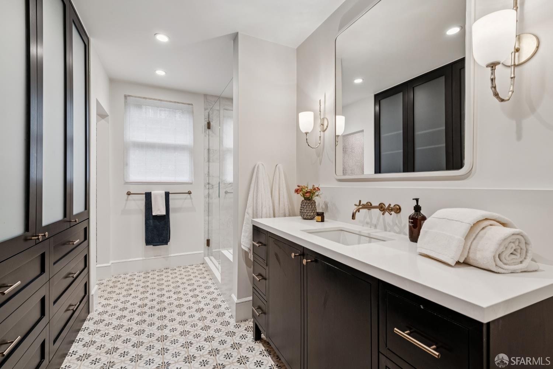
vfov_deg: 73.7
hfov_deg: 96.7
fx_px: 246
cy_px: 184
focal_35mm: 16
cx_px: 276
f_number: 11
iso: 640
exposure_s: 1/30
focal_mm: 16
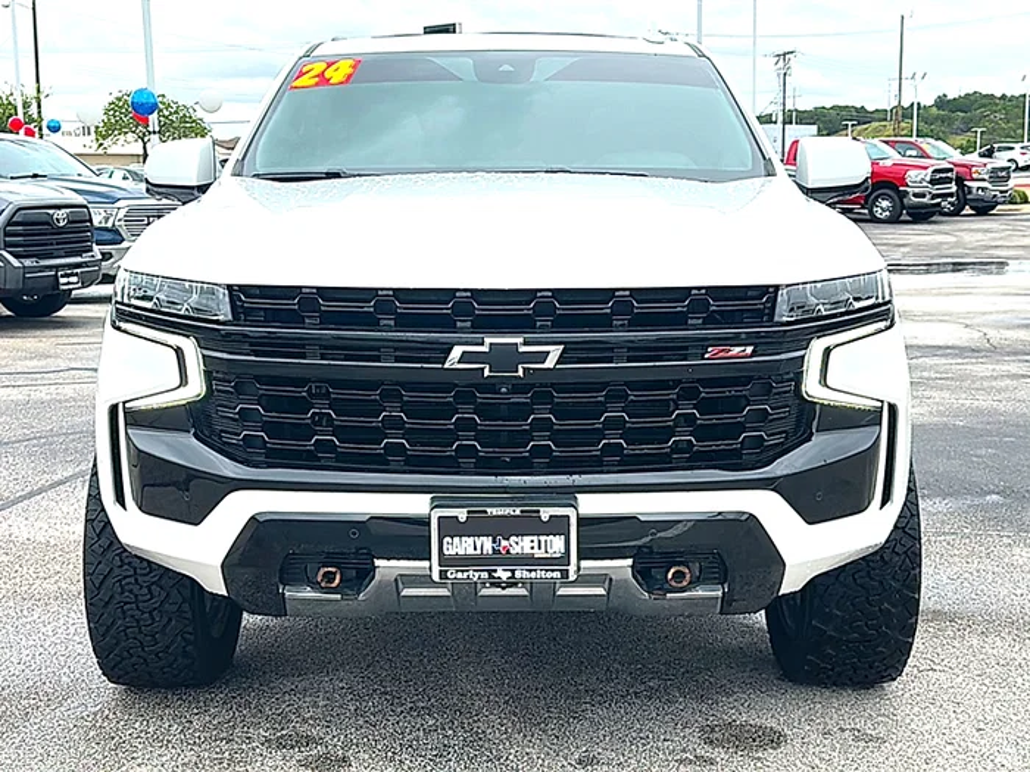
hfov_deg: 45.8
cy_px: 386
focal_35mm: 41
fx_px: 1220
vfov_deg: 35.1
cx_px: 515
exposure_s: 1/3165
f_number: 1.78
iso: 80
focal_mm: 6.86
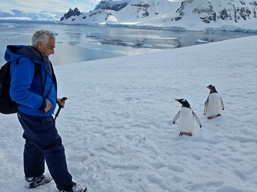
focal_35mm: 28
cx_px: 119
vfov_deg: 49.7
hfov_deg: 63.4
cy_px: 88
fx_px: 208
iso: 12
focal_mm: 6.3
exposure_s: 1/1839
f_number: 1.7
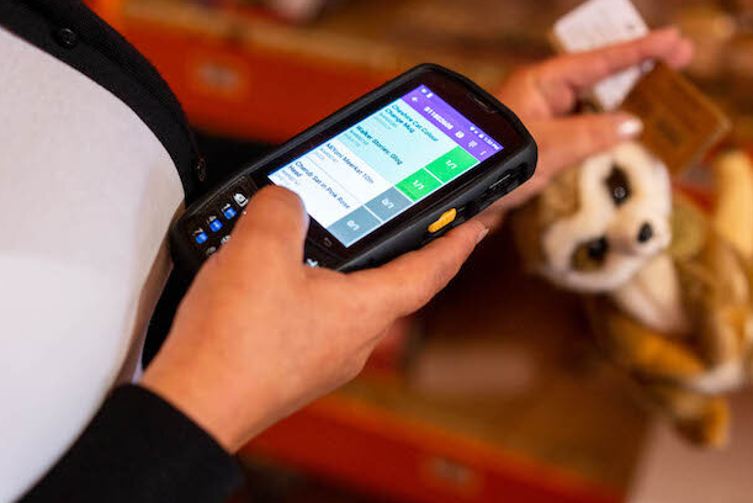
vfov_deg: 18.9
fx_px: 1507
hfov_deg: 28.1
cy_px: 185
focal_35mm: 72
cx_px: 405
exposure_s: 1/80
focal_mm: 55
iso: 1250
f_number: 2.5
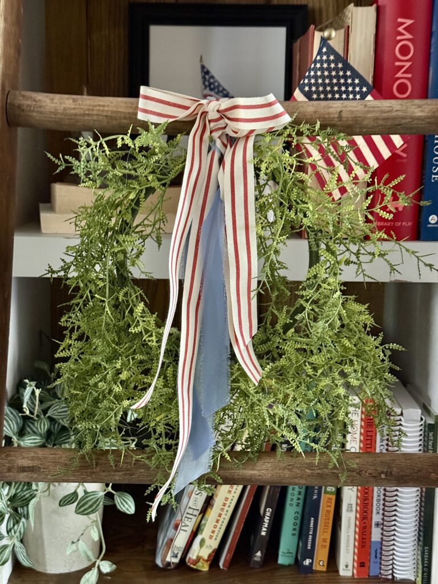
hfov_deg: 30.3
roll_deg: -1.2
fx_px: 810
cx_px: 219
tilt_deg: -8.8
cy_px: 292
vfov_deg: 39.7
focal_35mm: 48
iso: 640
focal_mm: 6.76
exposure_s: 1/20
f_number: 1.78
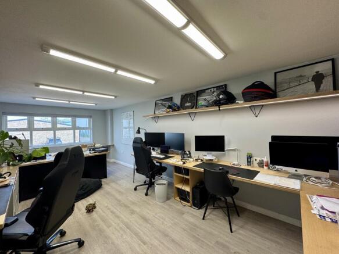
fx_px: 137
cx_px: 170
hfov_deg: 102.1
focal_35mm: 14
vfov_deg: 85.7
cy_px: 127
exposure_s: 1/100
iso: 100
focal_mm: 2.22
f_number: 2.2
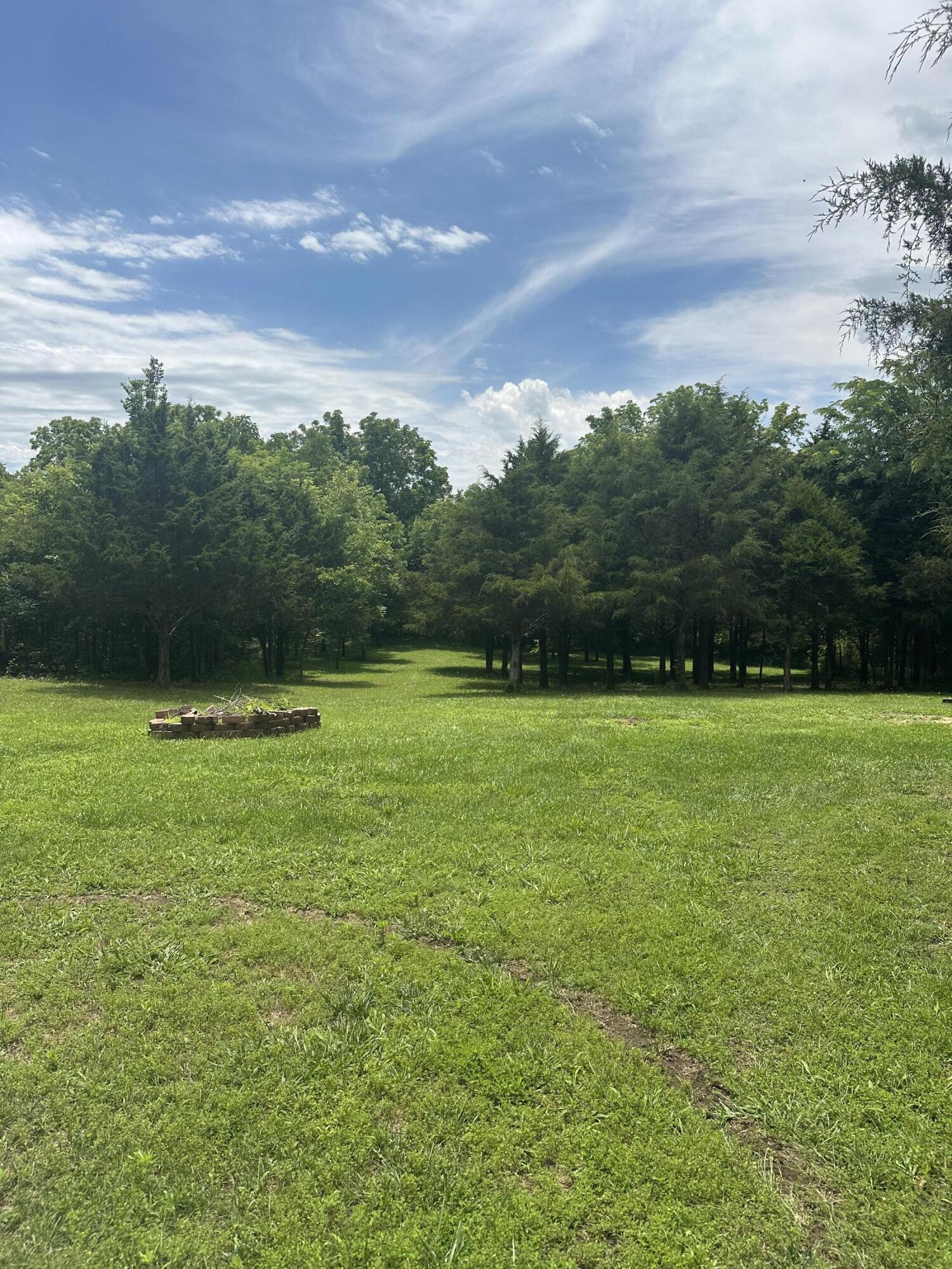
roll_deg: -1.3
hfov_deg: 56.8
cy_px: 634
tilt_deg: -6.1
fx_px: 880
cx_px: 476
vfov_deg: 71.6
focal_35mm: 24
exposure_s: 1/6623
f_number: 1.78
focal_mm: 6.86
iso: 80
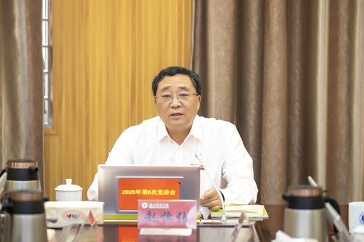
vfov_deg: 6.9
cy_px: 121
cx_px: 182
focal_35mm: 200
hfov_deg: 10.3
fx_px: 2022
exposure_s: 1/160
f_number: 3.5
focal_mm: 200
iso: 1600
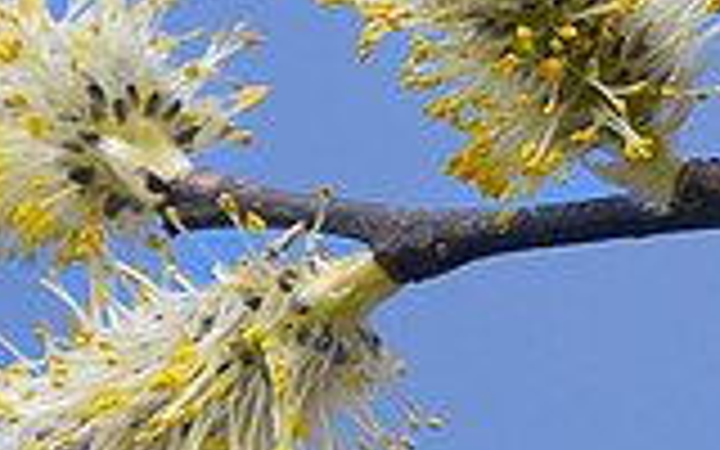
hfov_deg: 0.5
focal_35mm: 4532
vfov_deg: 0.3
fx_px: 88928
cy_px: -22
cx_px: 1510
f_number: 7.1
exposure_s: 1/1250
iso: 400
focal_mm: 420
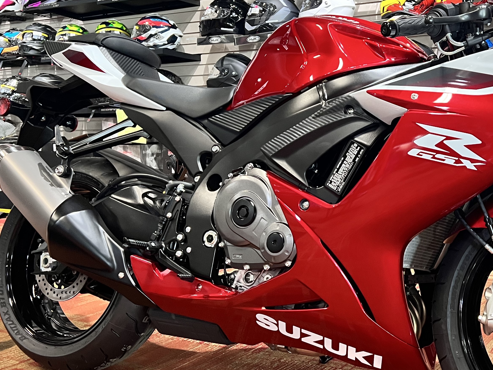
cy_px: 180
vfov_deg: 32.2
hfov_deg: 40.9
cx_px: 369
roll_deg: +0.2
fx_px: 641
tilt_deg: -5.9
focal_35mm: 45
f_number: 1.5
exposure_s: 1/60
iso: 400
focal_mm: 5.7
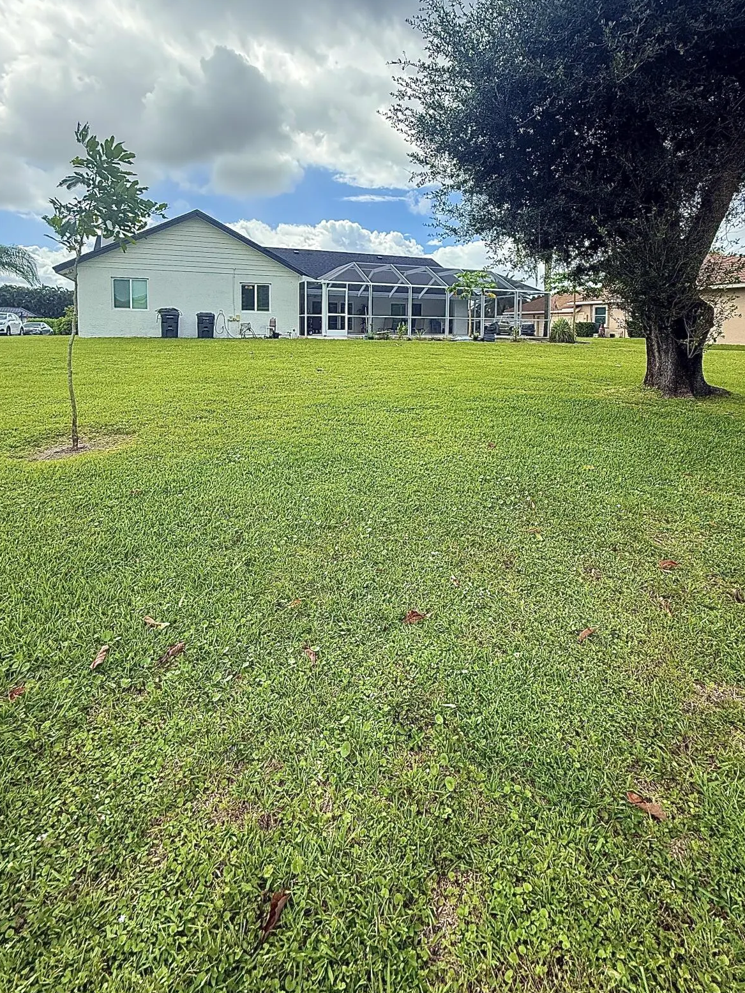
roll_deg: -1.0
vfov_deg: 85.8
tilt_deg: -1.5
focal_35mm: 18
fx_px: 517
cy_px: 366
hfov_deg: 71.6
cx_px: 368
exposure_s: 1/585
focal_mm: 2.22
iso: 64
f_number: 2.2
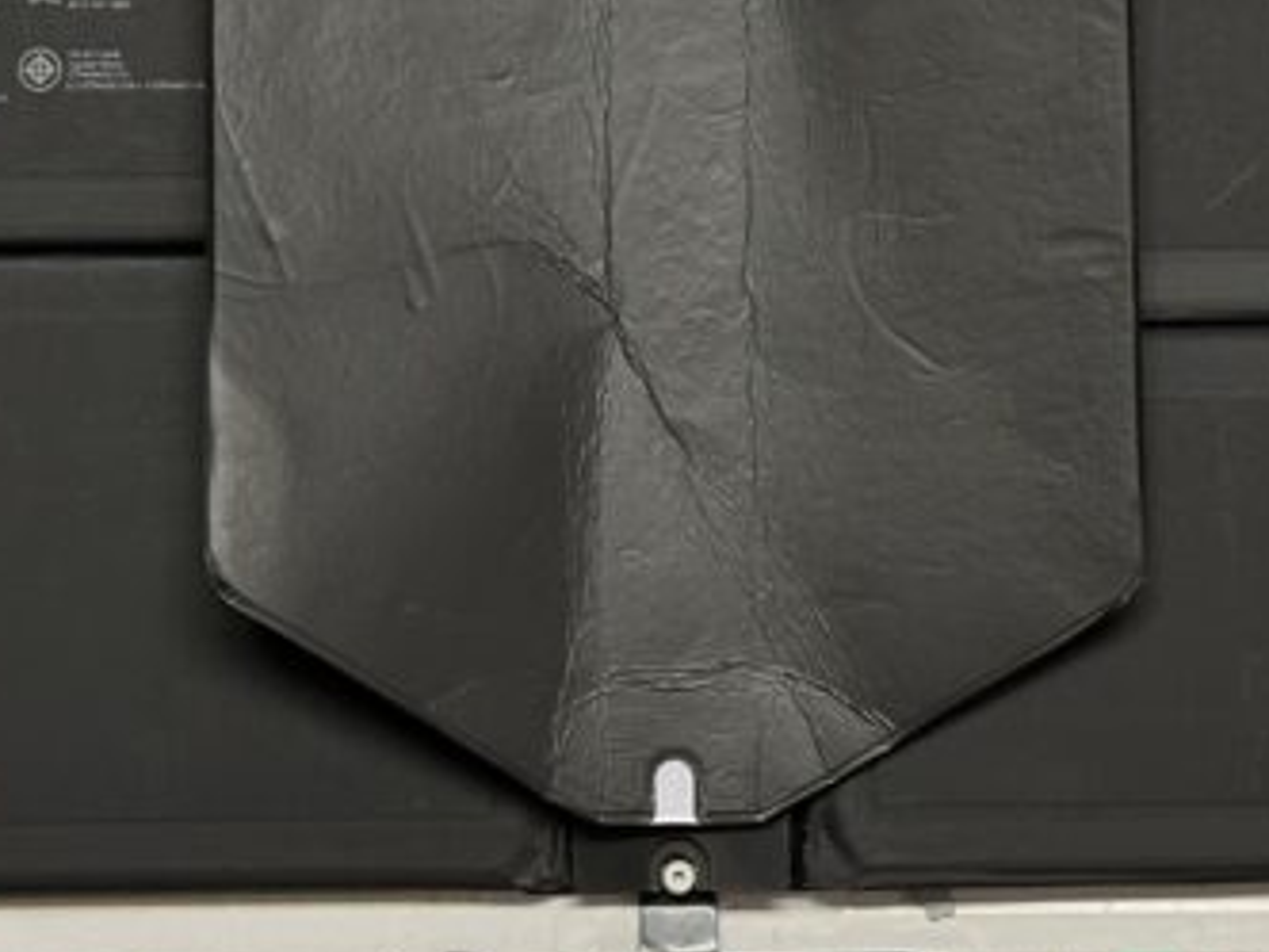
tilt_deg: -79.1
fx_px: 5426
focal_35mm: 148
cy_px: -96
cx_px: 803
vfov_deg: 9.9
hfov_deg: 13.3
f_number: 1.78
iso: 125
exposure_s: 1/50
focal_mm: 6.86
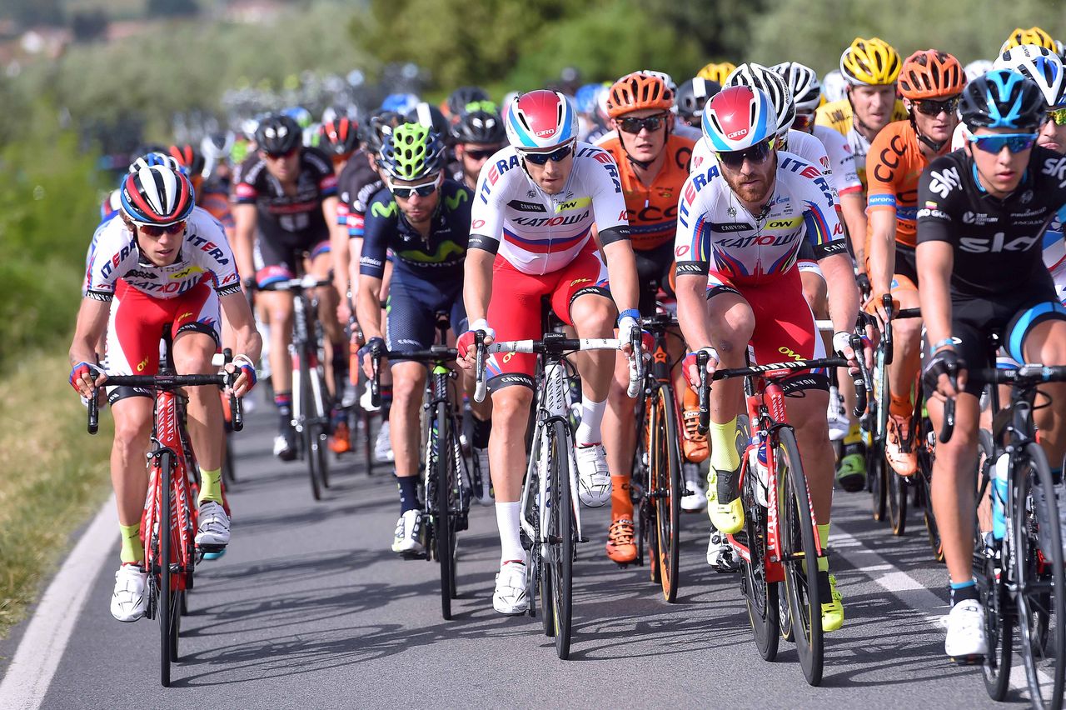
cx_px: 533
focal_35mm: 200
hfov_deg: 10.3
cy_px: 355
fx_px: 5919
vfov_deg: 6.9
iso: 320
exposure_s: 1/2000
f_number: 4.5
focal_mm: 200
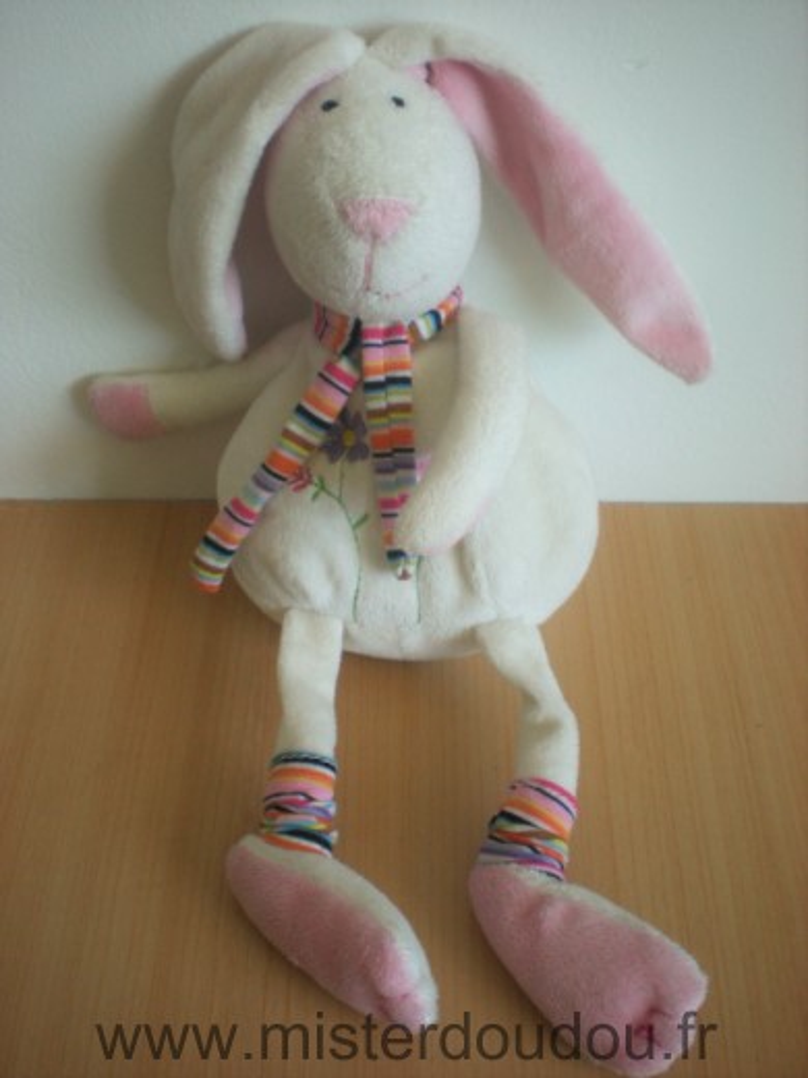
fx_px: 1183
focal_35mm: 38
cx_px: 404
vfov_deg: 49.0
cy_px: 539
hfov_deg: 37.7
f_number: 3.1
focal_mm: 6.3
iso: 191
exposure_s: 1/62.2
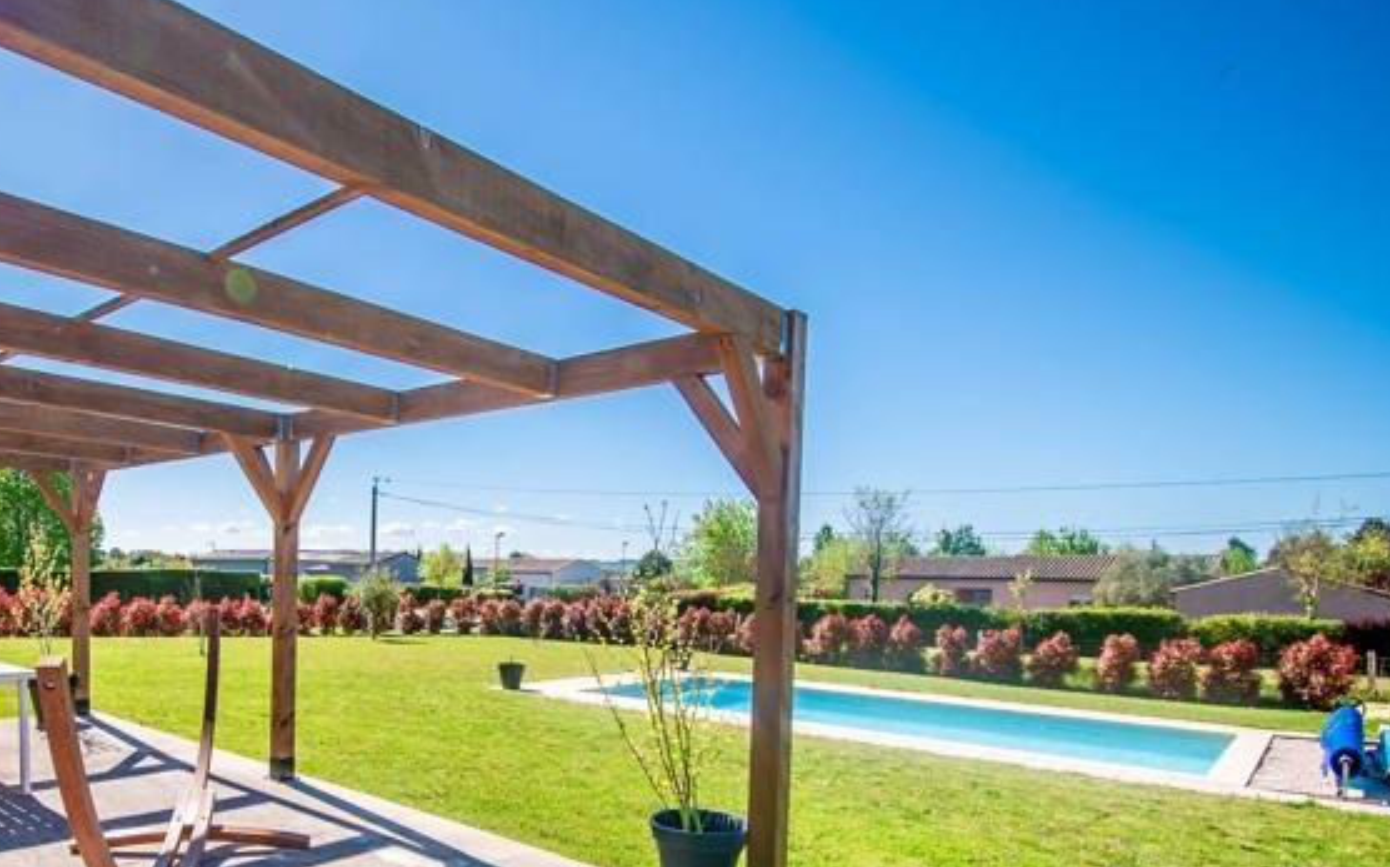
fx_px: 833
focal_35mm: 22
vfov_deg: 53.3
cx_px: 440
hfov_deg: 76.6
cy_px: 616
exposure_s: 1/400
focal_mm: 10
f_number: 5.6
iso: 100
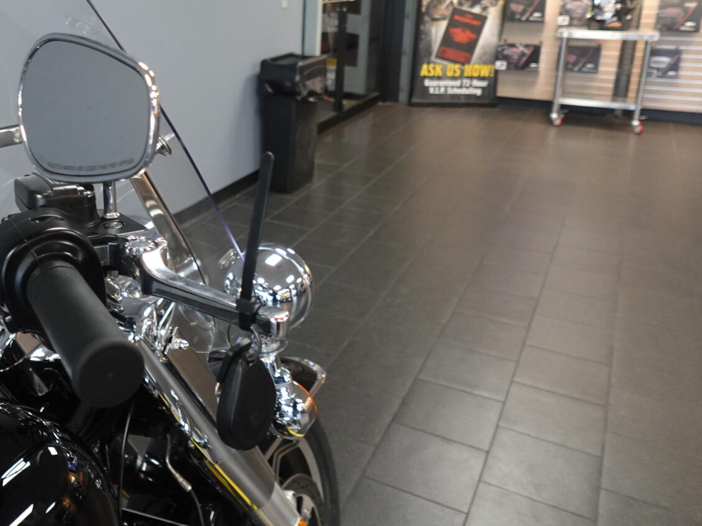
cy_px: 188
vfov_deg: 41.4
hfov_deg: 52.2
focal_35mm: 34
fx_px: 689
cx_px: 199
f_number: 2
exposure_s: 1/80
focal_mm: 7.6
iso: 640
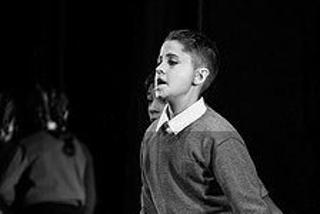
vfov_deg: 4.6
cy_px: 242
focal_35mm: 300
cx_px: 389
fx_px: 2670
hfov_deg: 6.8
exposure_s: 1/60
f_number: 2.8
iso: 640
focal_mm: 107
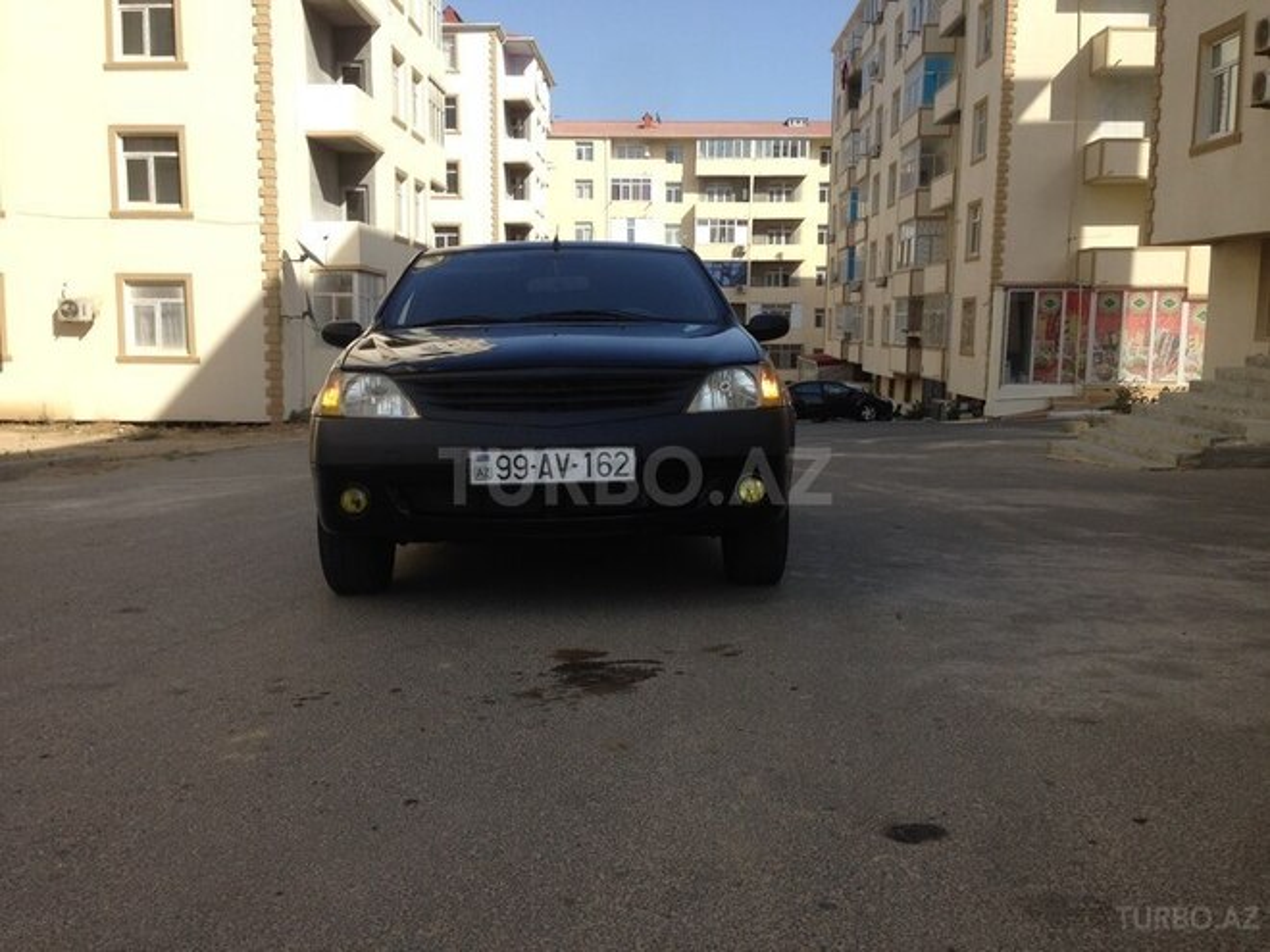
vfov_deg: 42.9
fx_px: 1211
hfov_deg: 55.4
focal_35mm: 33
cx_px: 635
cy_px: 476
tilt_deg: -8.0
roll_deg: -1.1
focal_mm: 4.12
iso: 50
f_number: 2.4
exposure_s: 1/1323
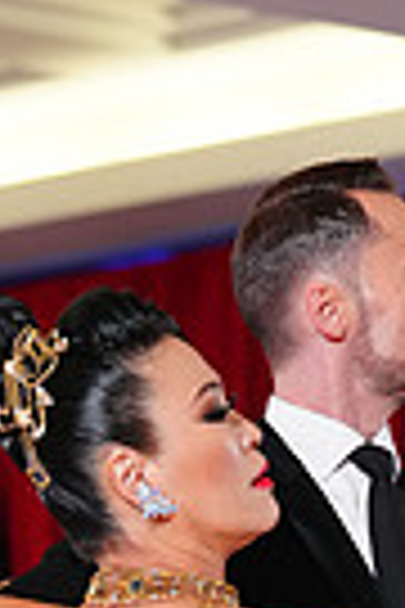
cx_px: 101
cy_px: 968
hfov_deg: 4.6
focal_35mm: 300
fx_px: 5062
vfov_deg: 6.8
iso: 2500
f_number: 2.8
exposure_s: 1/400
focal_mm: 70
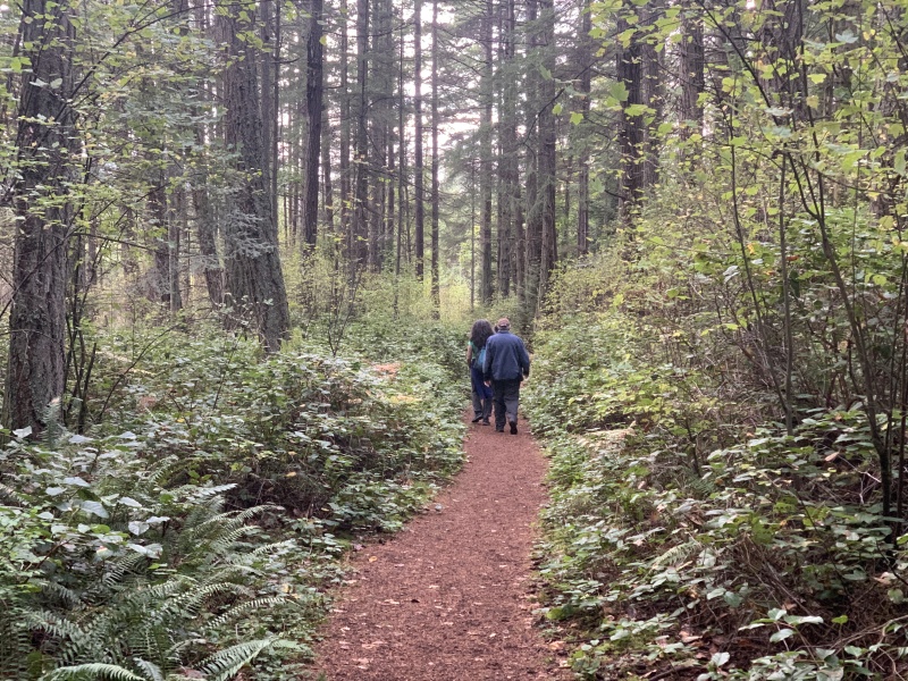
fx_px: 1364
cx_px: 454
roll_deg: +0.4
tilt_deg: -4.1
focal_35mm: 52
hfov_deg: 36.8
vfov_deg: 28.0
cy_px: 340
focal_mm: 6
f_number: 2.4
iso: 200
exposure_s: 1/60
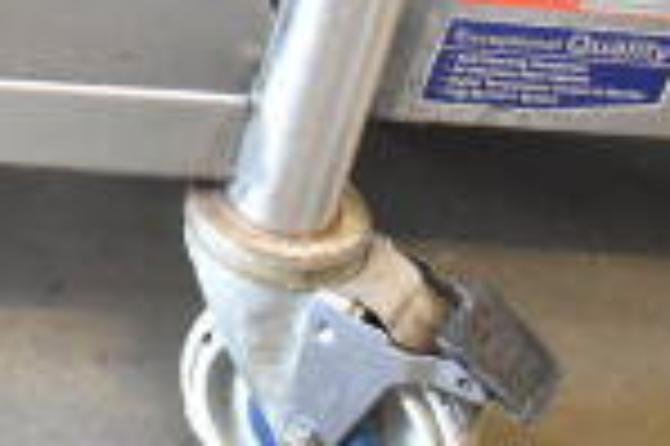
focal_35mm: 135
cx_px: -571
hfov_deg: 13.5
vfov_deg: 9.8
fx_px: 2510
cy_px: -259
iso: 2800
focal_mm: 22
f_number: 3.8
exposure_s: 1/40
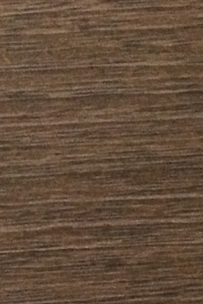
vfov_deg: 13.4
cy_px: 520
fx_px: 1183
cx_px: 617
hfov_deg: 8.3
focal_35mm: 140
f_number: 2.2
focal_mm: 4.15
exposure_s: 1/33
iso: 250
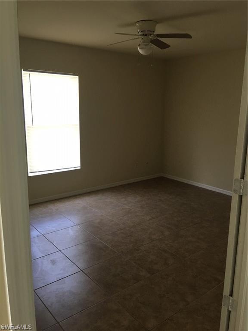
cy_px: 166
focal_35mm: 29
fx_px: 277
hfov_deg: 48.2
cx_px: 124
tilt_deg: -12.2
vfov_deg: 61.7
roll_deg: -2.3
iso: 40
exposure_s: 1/15
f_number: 2.2
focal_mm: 4.15
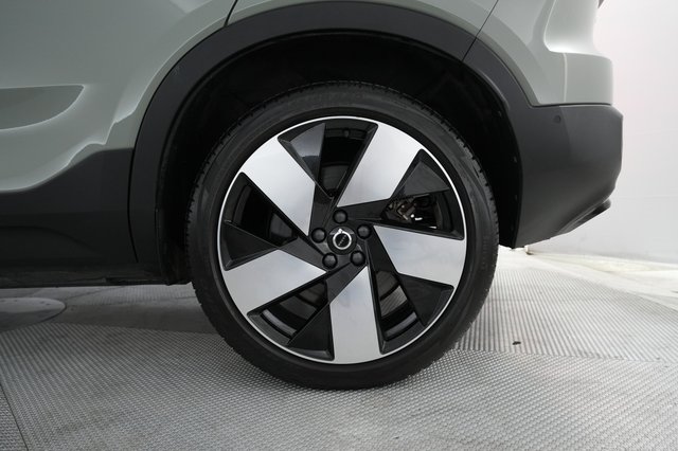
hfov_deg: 65.5
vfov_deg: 46.4
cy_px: 226
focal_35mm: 28
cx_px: 339
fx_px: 527
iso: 2500
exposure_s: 1/80
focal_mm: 28
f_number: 4.5
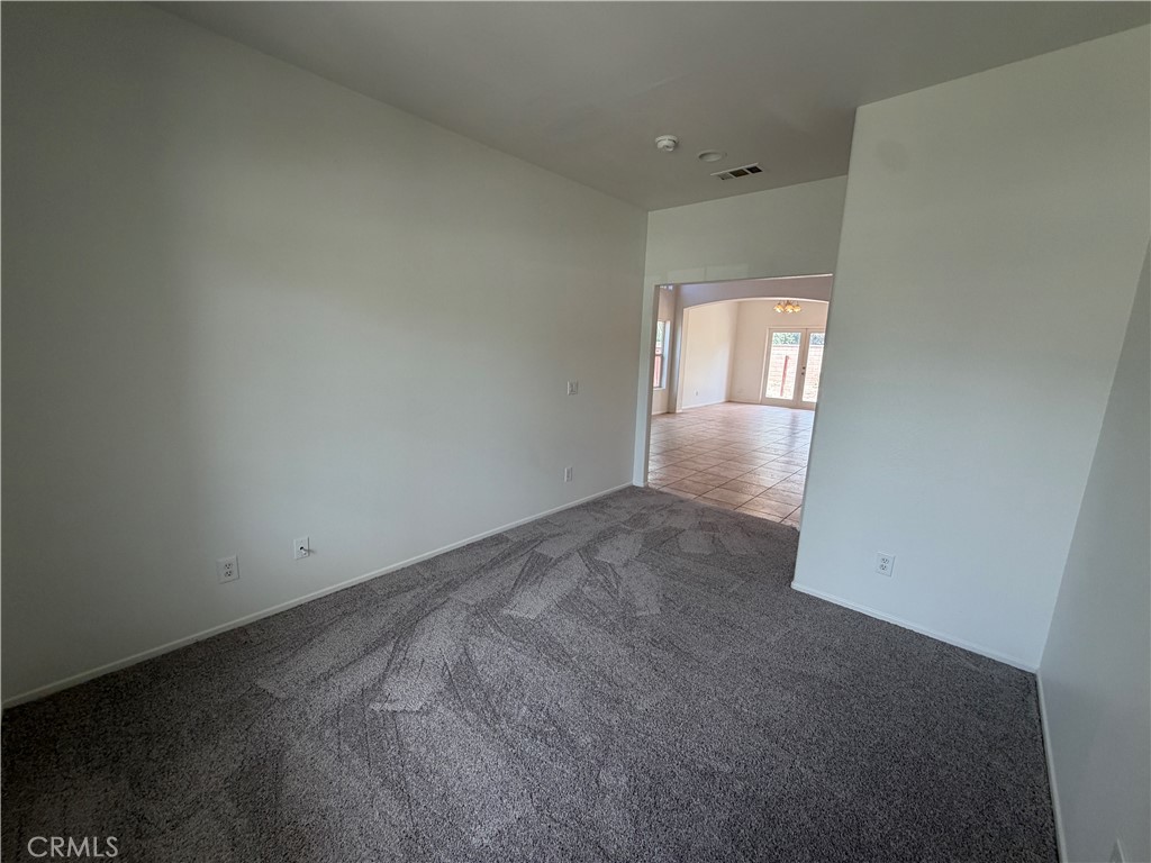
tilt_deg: -11.7
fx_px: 466
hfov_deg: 102.1
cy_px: 432
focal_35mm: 14
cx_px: 576
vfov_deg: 85.7
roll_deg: -0.5
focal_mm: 2.22
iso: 125
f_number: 2.2
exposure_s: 1/121
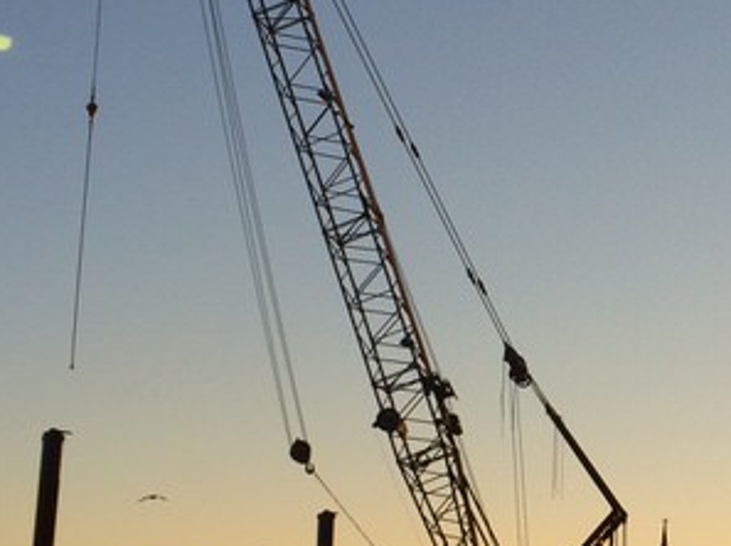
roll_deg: +0.6
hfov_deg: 21.6
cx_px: 699
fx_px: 1856
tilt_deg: +7.1
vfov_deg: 16.7
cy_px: 346
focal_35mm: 88
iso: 32
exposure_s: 1/1368
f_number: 2.2
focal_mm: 4.15
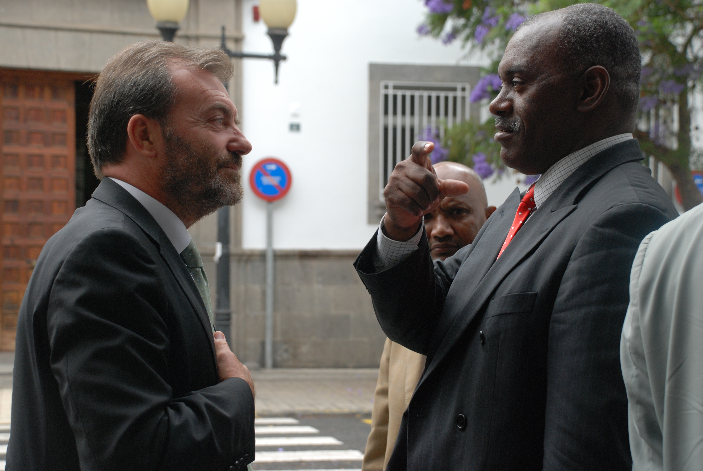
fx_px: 1466
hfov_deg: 27.0
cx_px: 352
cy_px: 236
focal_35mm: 75
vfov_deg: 18.2
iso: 320
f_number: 6.3
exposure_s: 1/160
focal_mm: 50
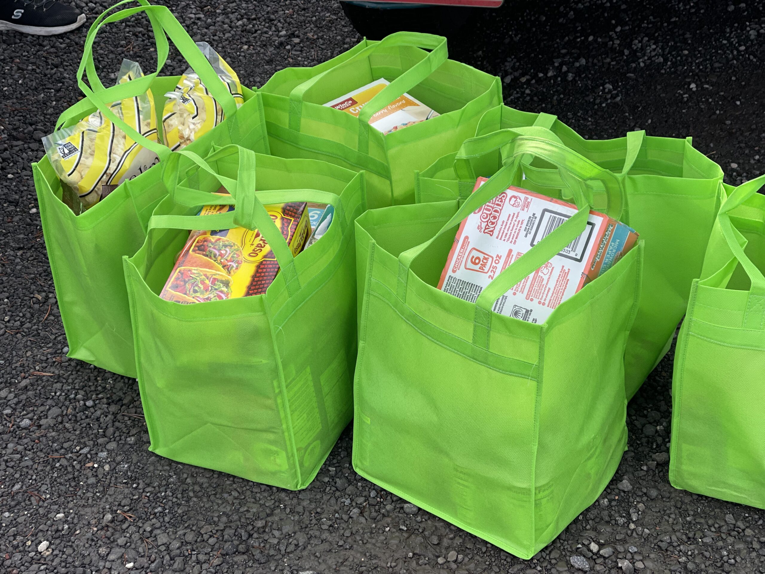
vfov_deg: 22.9
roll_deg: +7.0
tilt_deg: -32.9
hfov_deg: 30.3
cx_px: 382
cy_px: 287
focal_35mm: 64
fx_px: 1414
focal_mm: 7.5
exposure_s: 1/404
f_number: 2.2
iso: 32
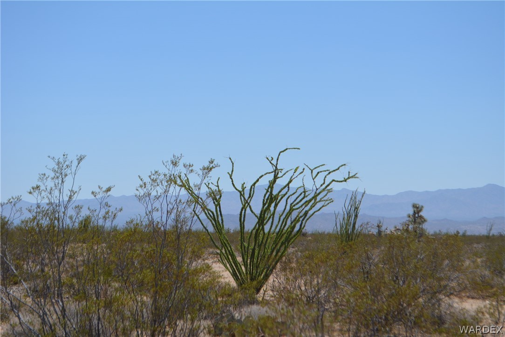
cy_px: 168
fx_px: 1158
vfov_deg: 16.6
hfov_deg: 24.6
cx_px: 252
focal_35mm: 82
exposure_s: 1/2000
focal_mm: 55
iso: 400
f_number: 8
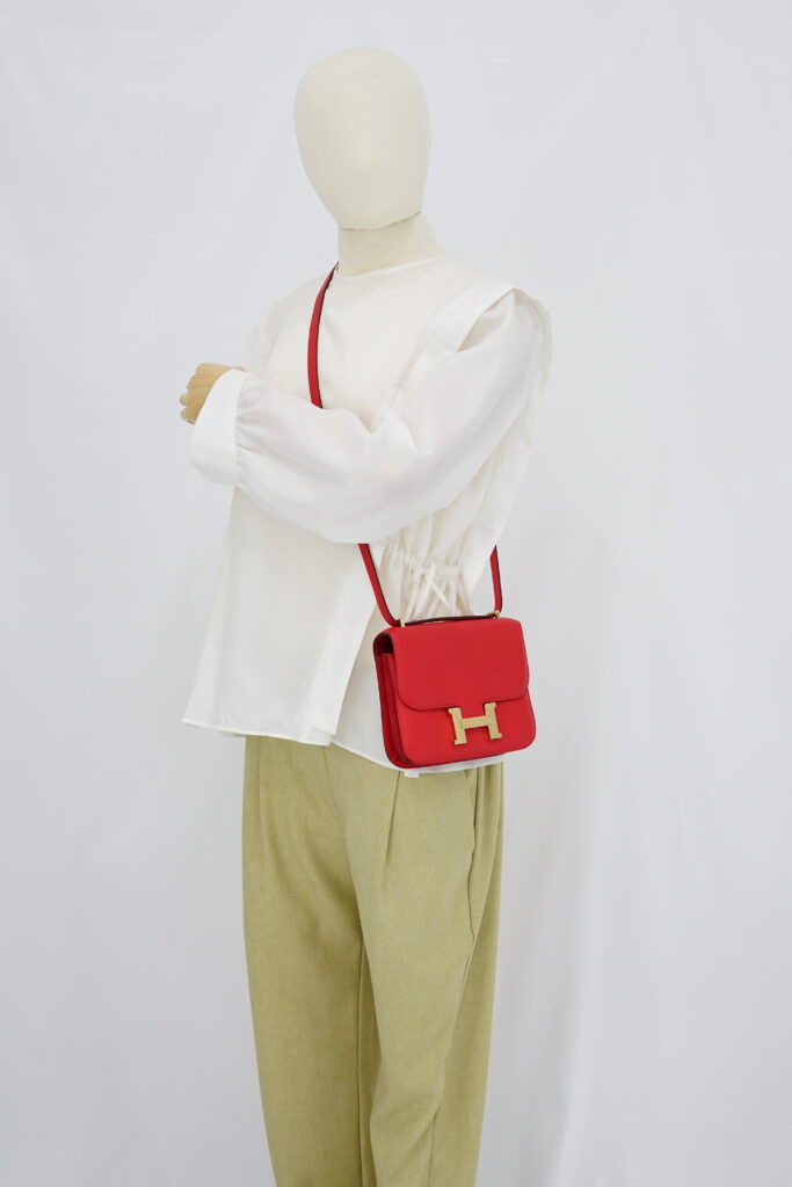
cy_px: 594
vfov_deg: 39.6
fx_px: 1649
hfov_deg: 27.0
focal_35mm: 50
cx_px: 396
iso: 640
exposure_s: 1/15
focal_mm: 50
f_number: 5.6
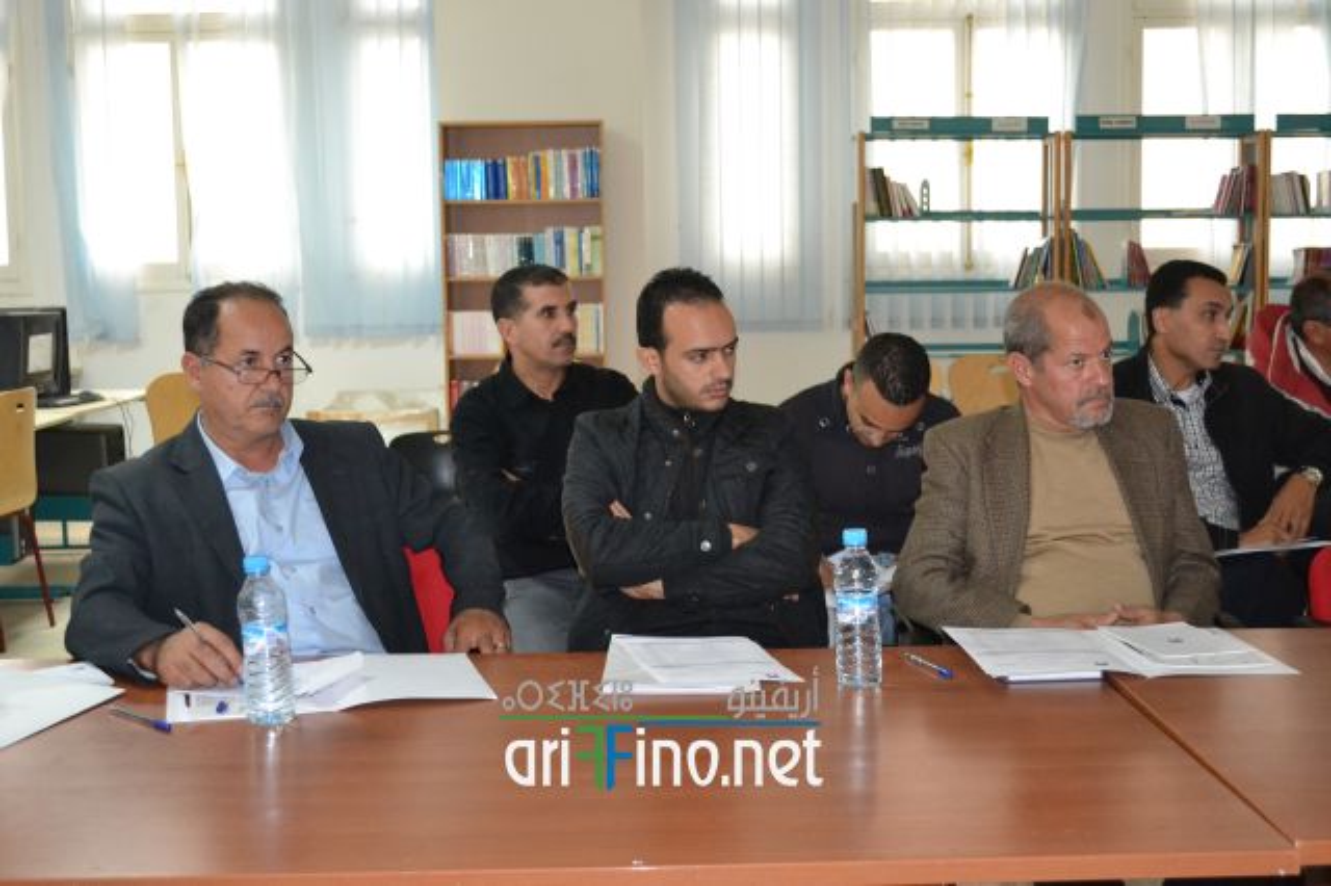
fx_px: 1774
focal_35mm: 48
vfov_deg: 28.0
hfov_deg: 41.1
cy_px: 443
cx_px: 666
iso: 3200
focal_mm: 32
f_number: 4.8
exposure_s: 1/60
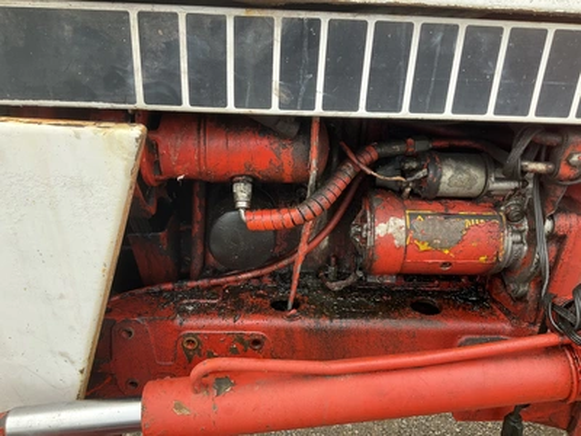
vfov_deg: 48.2
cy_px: 218
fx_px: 487
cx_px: 290
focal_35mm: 29
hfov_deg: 61.7
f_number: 1.8
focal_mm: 3
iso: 20
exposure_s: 1/183
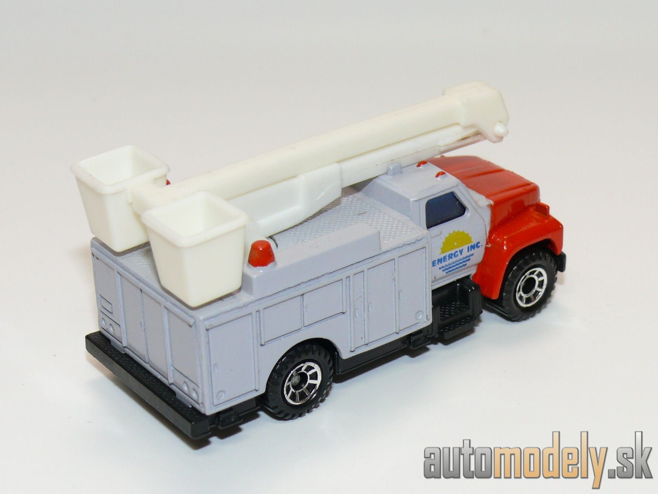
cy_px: 247
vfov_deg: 18.2
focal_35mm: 81
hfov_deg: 24.1
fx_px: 1540
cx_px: 329
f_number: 4
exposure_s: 1/30
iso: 100
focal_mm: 11.9
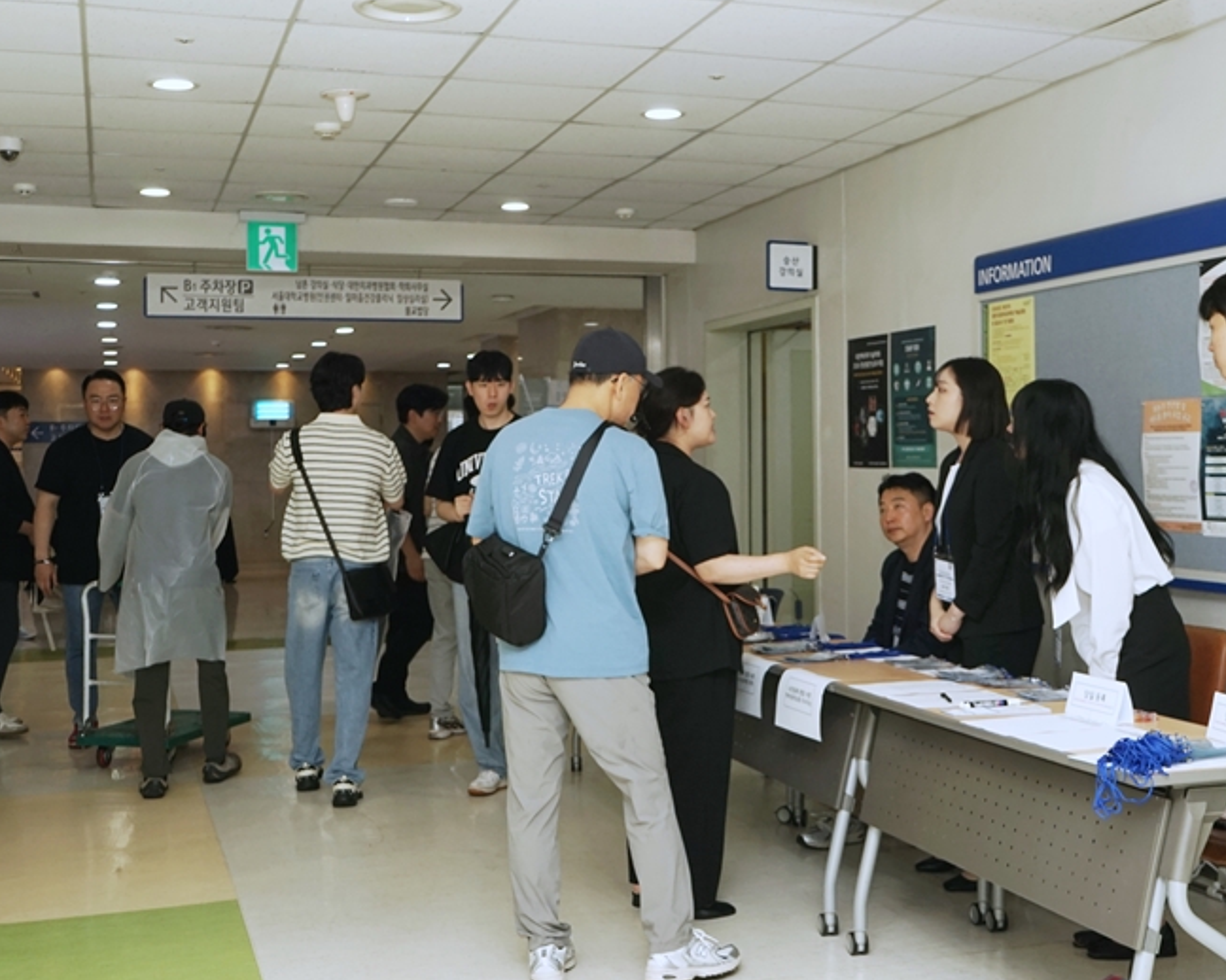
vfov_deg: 35.6
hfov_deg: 43.8
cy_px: 434
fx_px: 1524
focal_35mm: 42
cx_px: 672
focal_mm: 29
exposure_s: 1/100
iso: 400
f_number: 8
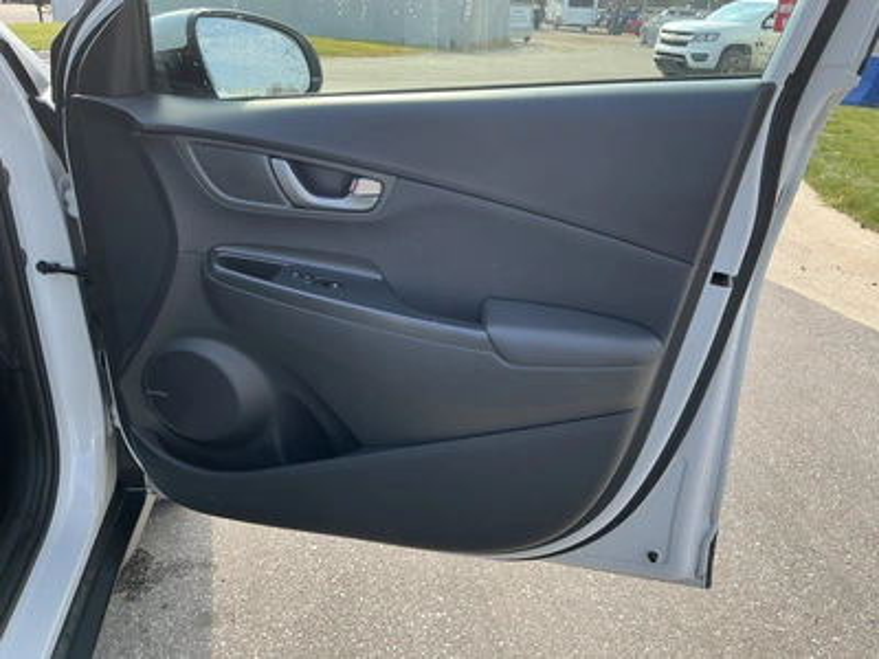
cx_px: 440
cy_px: 330
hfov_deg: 63.4
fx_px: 711
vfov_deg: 49.7
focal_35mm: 28
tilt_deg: -23.2
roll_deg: -1.9
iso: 25
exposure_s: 1/360
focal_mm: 3
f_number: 1.8
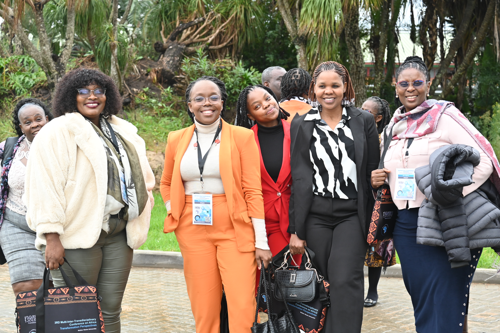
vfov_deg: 18.2
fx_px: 1042
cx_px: 250
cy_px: 166
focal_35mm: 75
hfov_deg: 27.0
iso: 400
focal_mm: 50
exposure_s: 1/160
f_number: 4.5
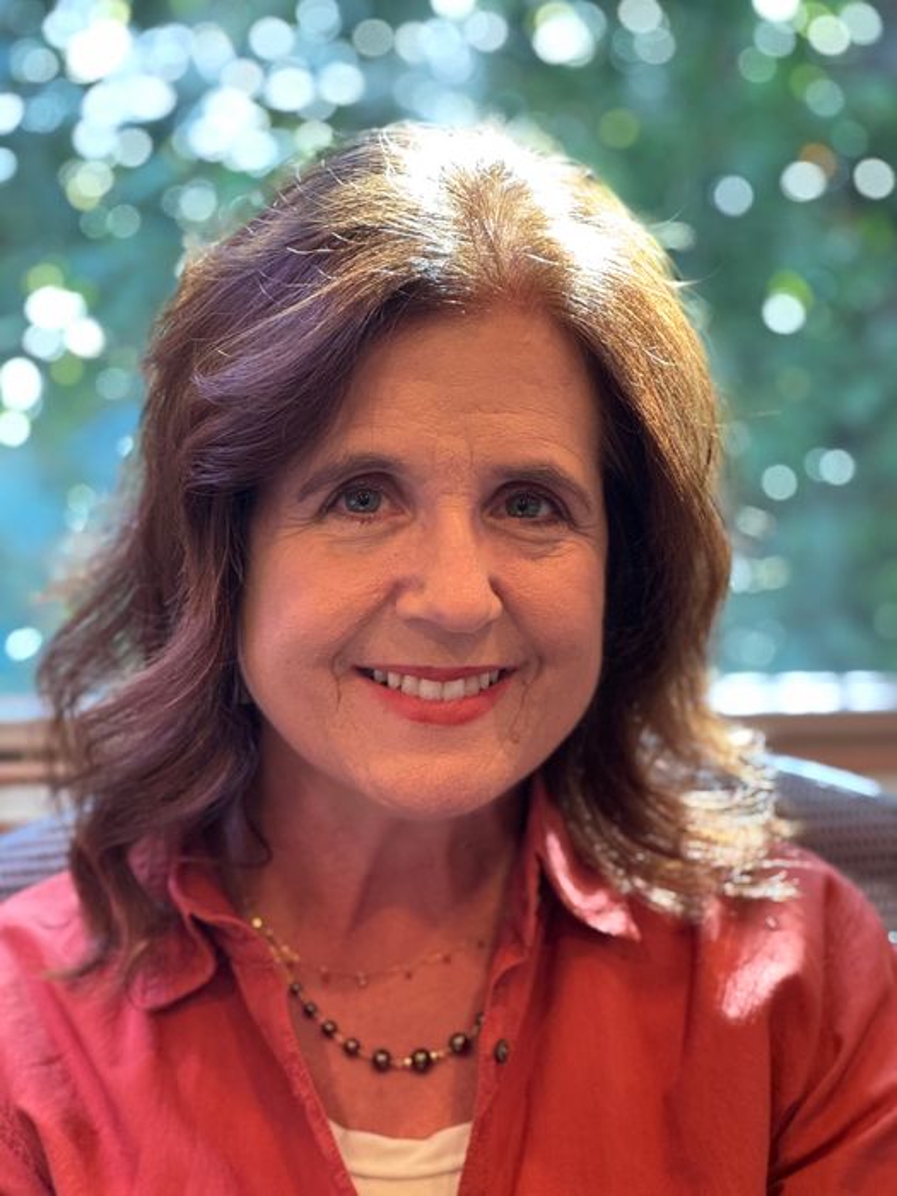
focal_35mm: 77
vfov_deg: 25.3
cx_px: 448
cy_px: 598
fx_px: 2660
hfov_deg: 19.1
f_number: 2.8
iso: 320
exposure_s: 1/56
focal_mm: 9
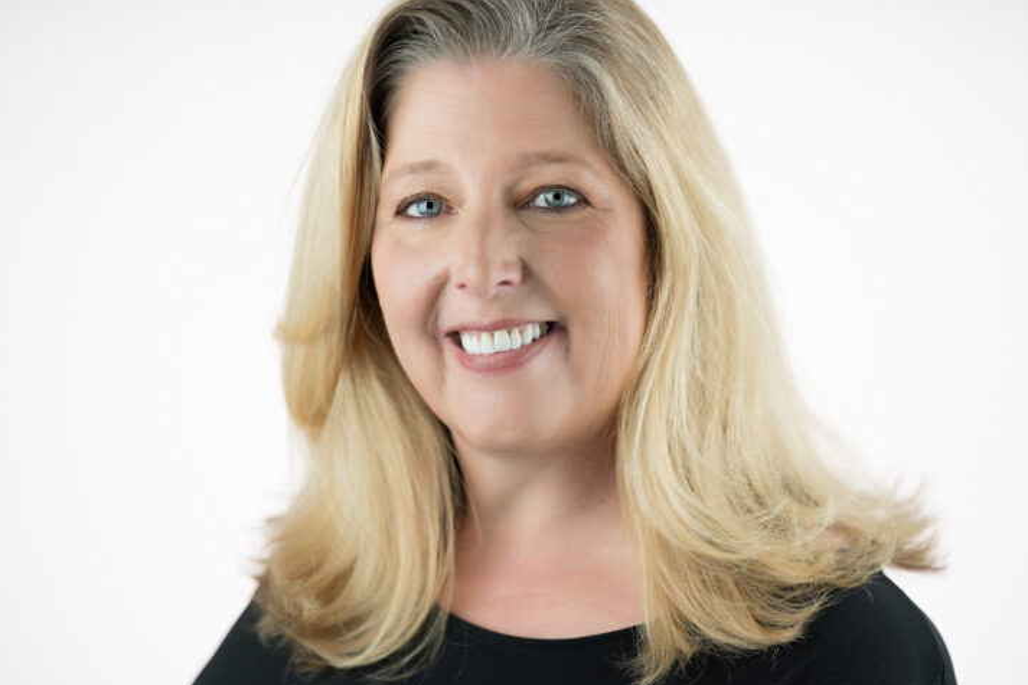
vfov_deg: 8.2
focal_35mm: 167
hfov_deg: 12.3
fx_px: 4767
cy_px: 322
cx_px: 539
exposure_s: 1/200
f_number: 3.2
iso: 125
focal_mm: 155
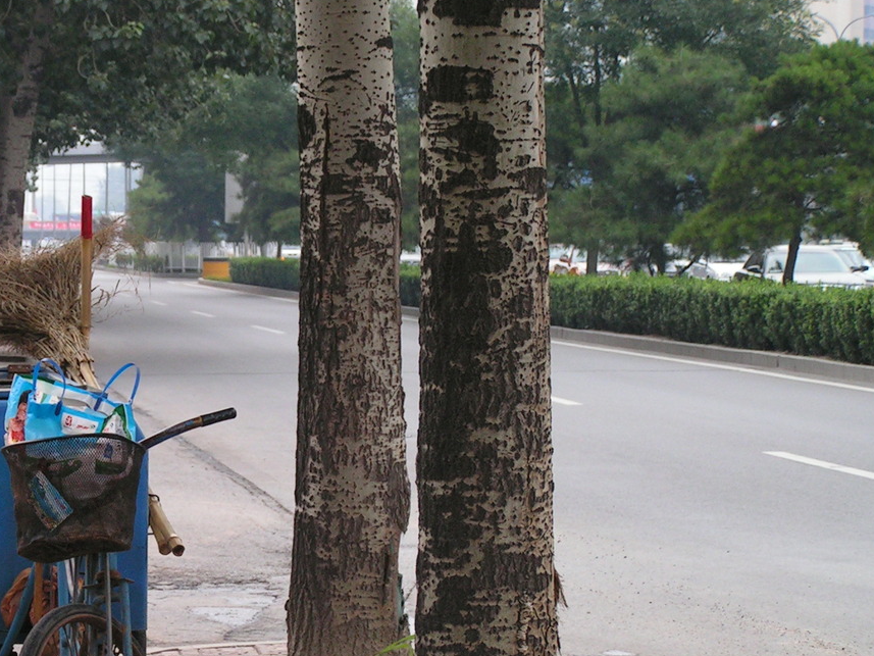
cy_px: 462
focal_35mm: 158
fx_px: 3990
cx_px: 233
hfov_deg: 12.5
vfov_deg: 9.4
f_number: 3.2
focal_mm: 15.6
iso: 80
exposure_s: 1/100
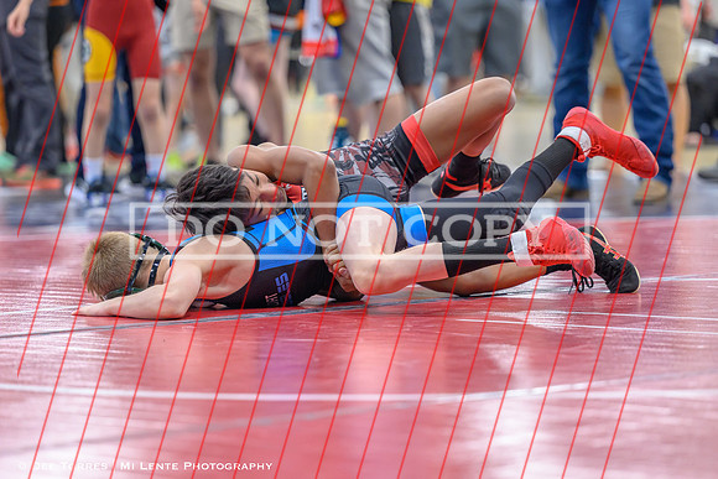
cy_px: 236
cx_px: 357
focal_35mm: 178
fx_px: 3543
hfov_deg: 11.6
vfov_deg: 7.7
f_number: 2.8
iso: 2000
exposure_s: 1/640
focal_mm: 135
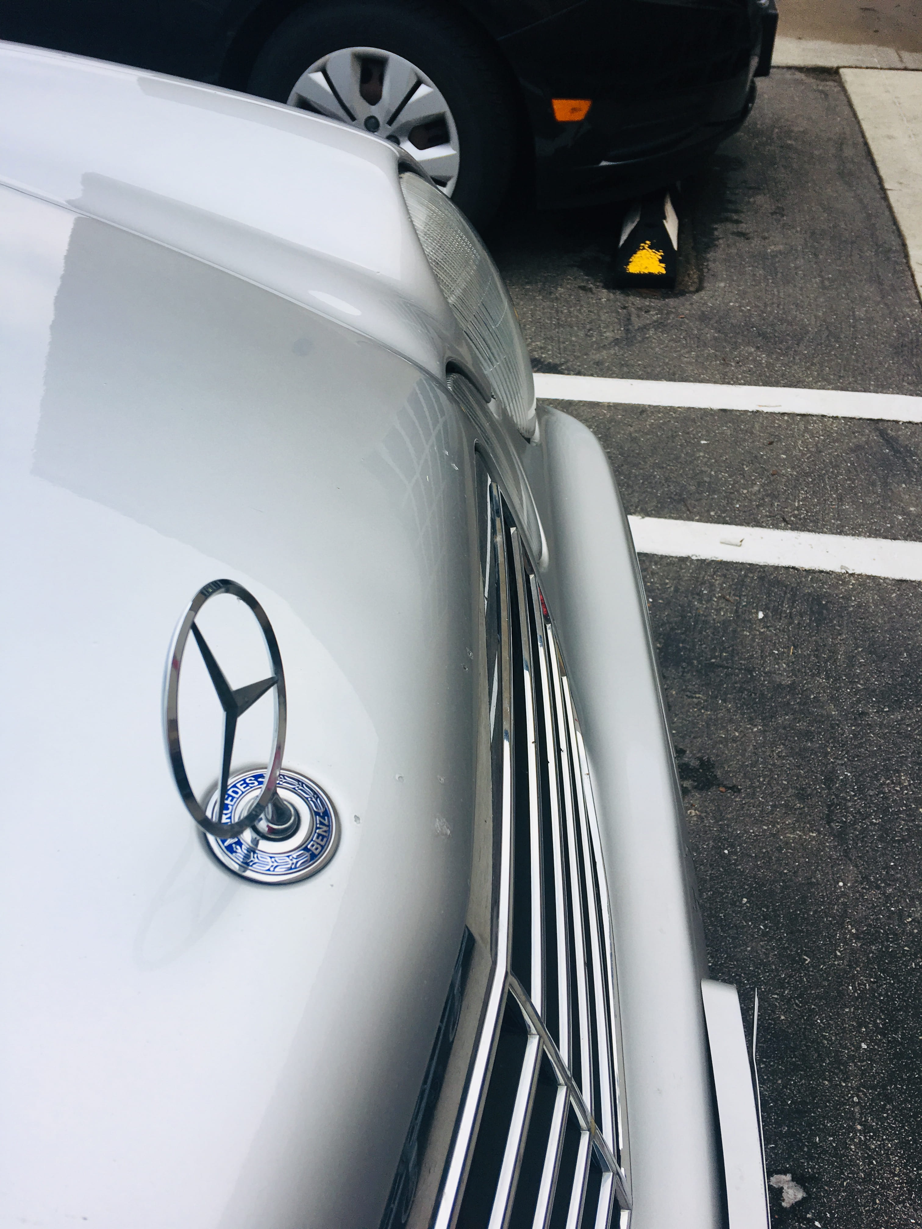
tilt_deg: -40.1
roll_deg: +0.9
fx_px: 1030
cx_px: 461
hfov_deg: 48.2
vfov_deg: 61.7
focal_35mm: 29
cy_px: 614
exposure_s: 1/432
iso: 25
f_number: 2.2
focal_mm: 4.15
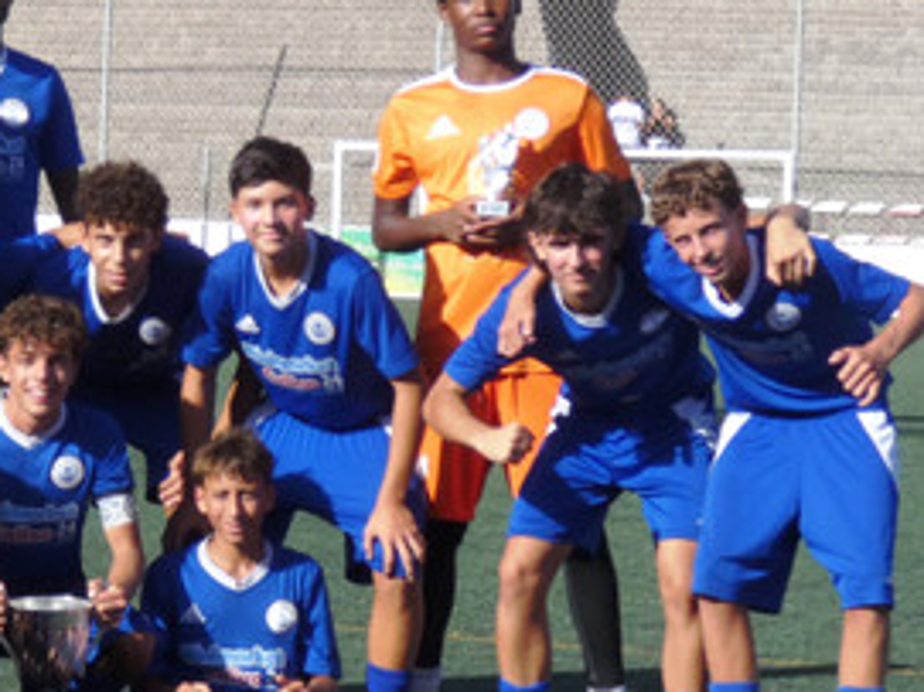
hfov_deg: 11.2
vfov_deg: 8.5
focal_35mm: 175
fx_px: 4669
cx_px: 92
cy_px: 331
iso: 160
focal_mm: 13.3
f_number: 4.4
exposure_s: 1/1000
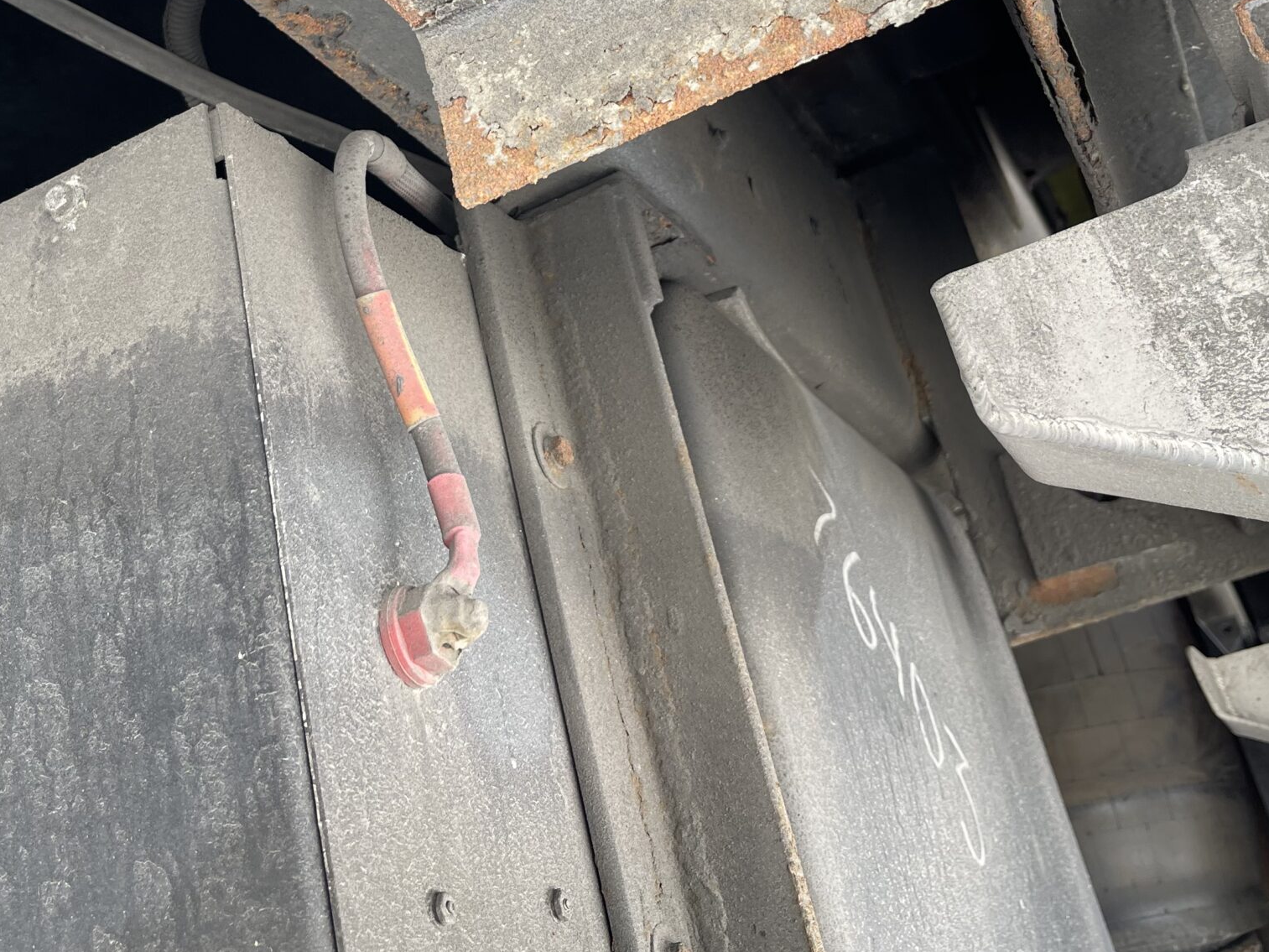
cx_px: 534
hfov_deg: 42.8
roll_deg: +14.4
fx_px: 1613
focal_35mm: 44
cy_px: 205
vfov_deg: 32.1
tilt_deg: +29.3
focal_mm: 5.1
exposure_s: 1/121
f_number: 1.6
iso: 40
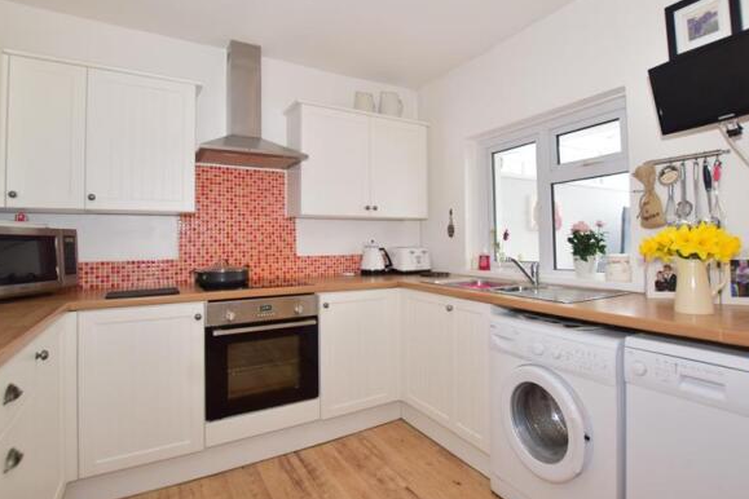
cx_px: 397
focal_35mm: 17
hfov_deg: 93.2
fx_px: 354
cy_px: 235
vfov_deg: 70.4
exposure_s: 1/40
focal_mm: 10
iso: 500
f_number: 6.3
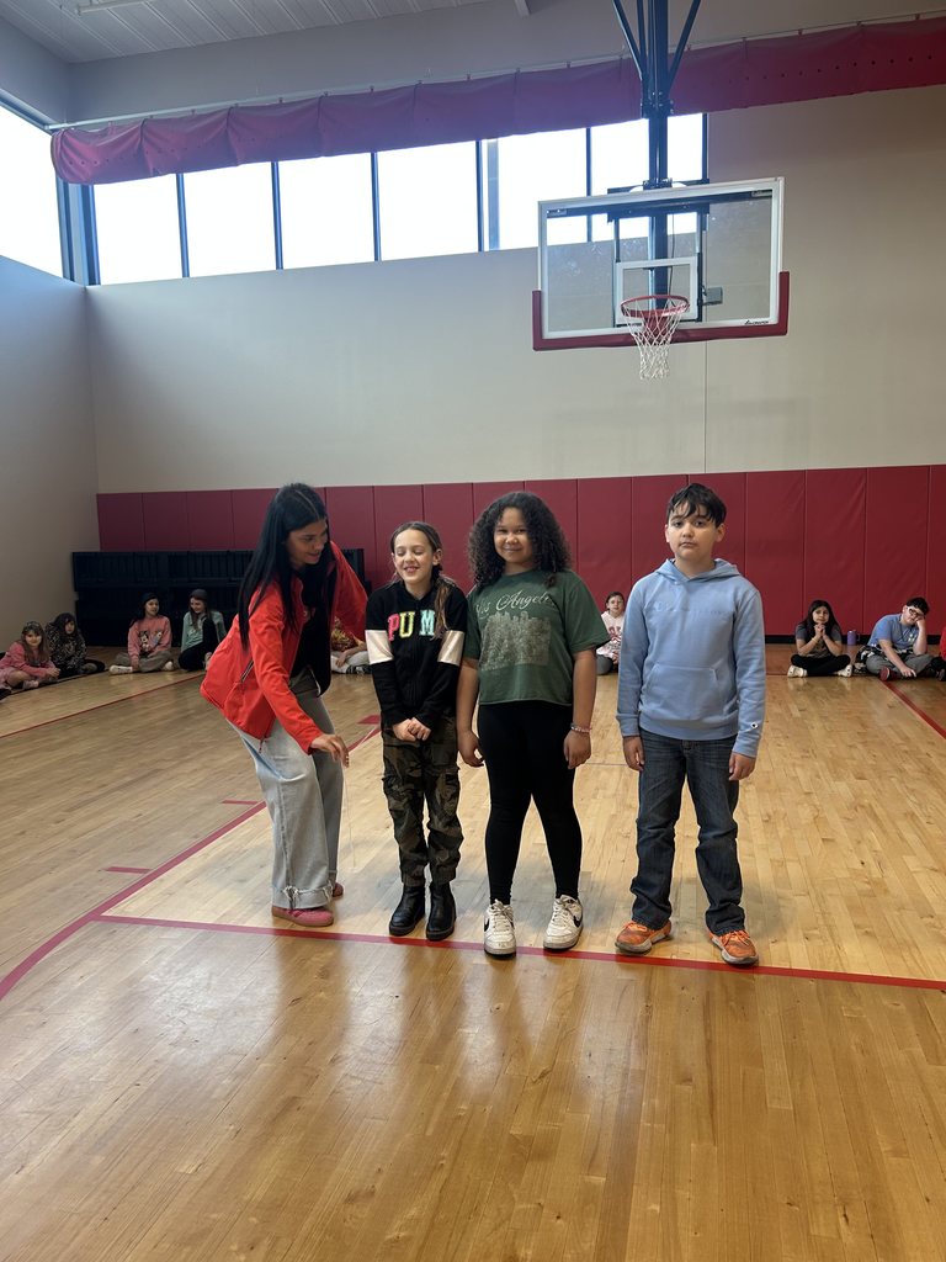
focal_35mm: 26
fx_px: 947
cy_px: 631
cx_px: 473
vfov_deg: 67.3
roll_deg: +1.2
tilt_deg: -6.3
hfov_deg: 53.1
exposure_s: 1/121
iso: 100
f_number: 1.5
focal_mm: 5.7
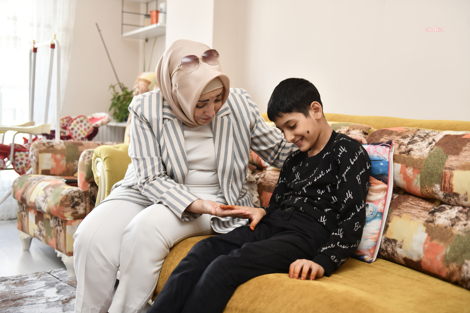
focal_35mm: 42
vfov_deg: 31.9
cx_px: 235
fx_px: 548
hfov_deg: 46.4
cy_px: 156
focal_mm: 42
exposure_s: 1/250
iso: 500
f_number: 2.8
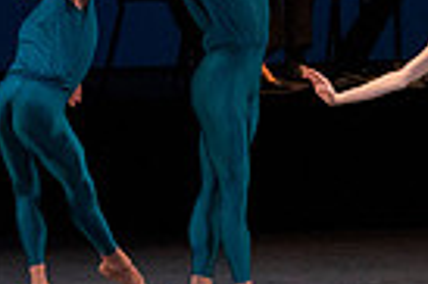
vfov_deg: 1.7
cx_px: 266
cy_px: 11
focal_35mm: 831
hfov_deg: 2.5
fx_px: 9868
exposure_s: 1/400
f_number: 7.1
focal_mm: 196
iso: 8000
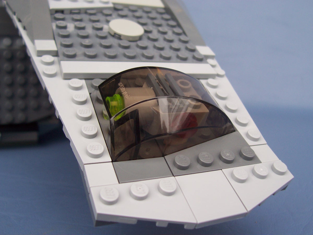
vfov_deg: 38.7
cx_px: 156
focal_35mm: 37
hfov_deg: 50.1
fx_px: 335
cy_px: 118
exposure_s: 1/180
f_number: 2.8
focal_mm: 5.6
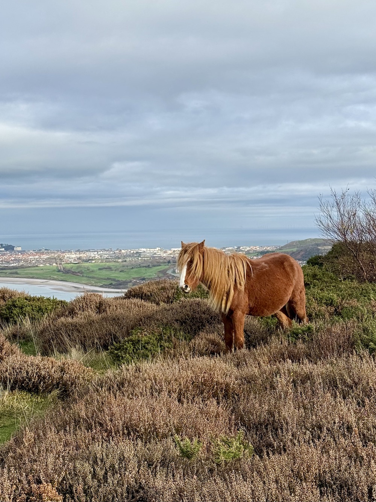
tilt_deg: +0.9
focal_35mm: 48
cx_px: 188
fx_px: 695
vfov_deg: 39.7
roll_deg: +0.3
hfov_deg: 30.3
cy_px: 251
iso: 64
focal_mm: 6.76
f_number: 1.78
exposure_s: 1/2667
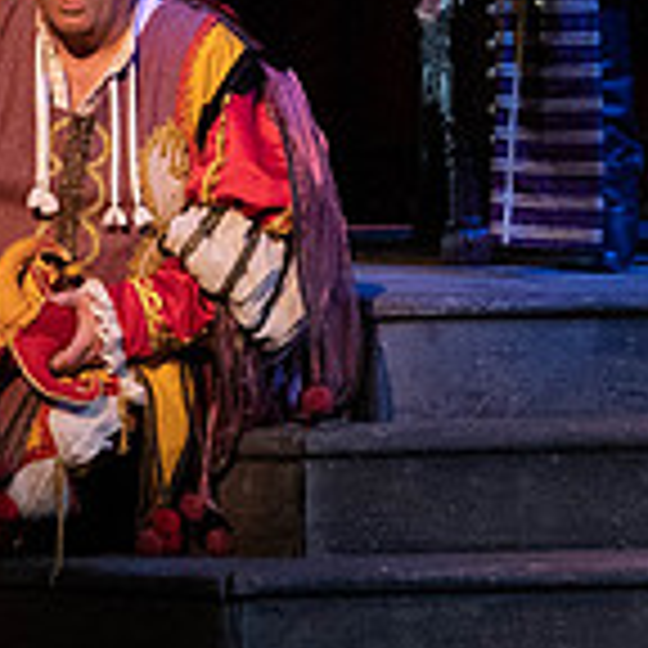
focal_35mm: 666
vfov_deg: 2.6
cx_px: 531
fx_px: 14105
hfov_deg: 2.6
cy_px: -218
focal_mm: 168
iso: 5000
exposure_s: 1/250
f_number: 8
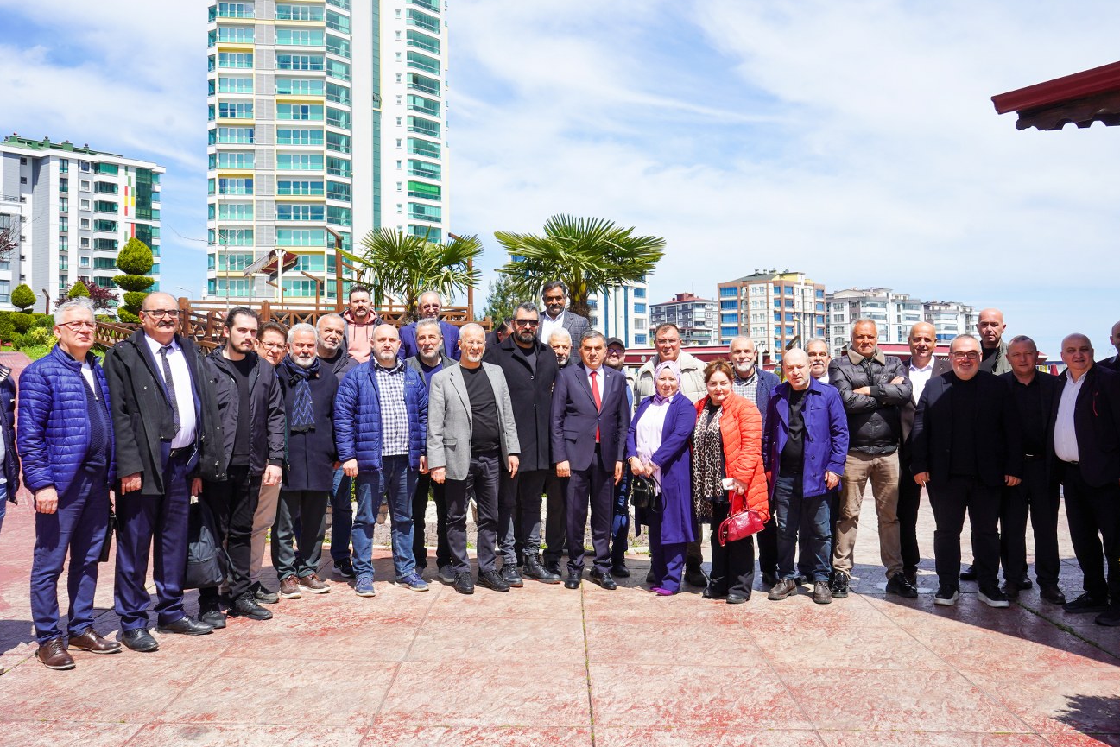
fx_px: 1058
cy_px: 332
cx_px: 556
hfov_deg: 55.8
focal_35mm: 34
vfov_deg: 38.8
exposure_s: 1/200
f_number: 10
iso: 100
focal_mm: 28
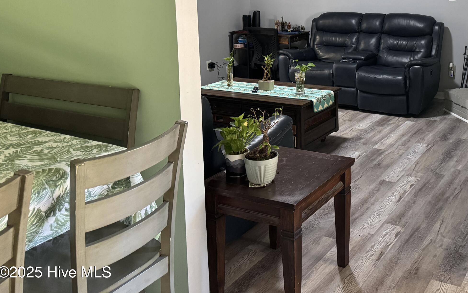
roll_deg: +0.3
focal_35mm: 39
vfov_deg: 31.2
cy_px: 27
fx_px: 497
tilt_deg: -6.5
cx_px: 355
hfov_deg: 48.3
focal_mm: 6.76
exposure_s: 1/40
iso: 640
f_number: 1.78
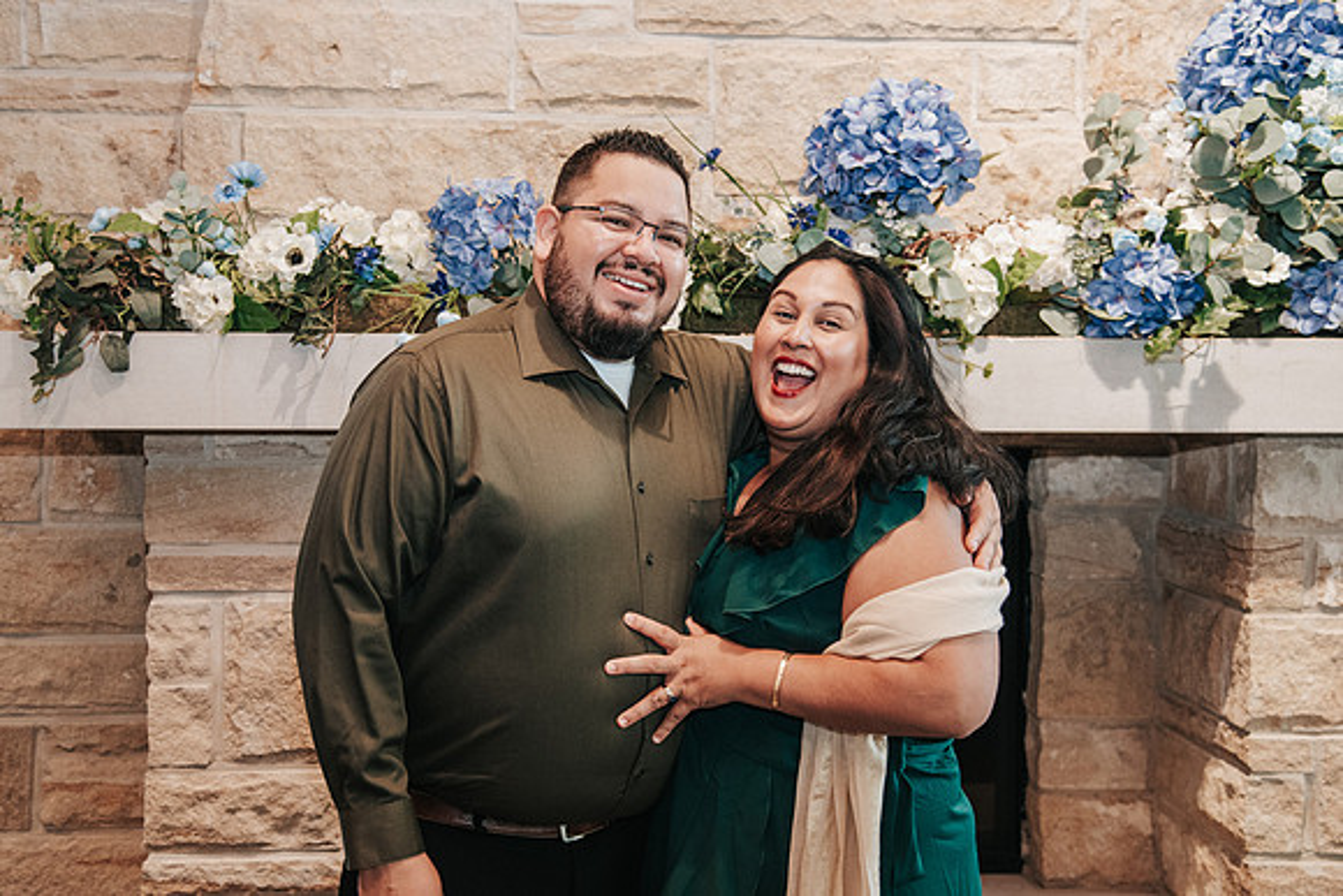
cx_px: 623
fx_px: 1571
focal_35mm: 42
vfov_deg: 31.8
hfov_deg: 46.3
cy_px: 448
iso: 2800
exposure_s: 1/60
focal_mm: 38
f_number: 4
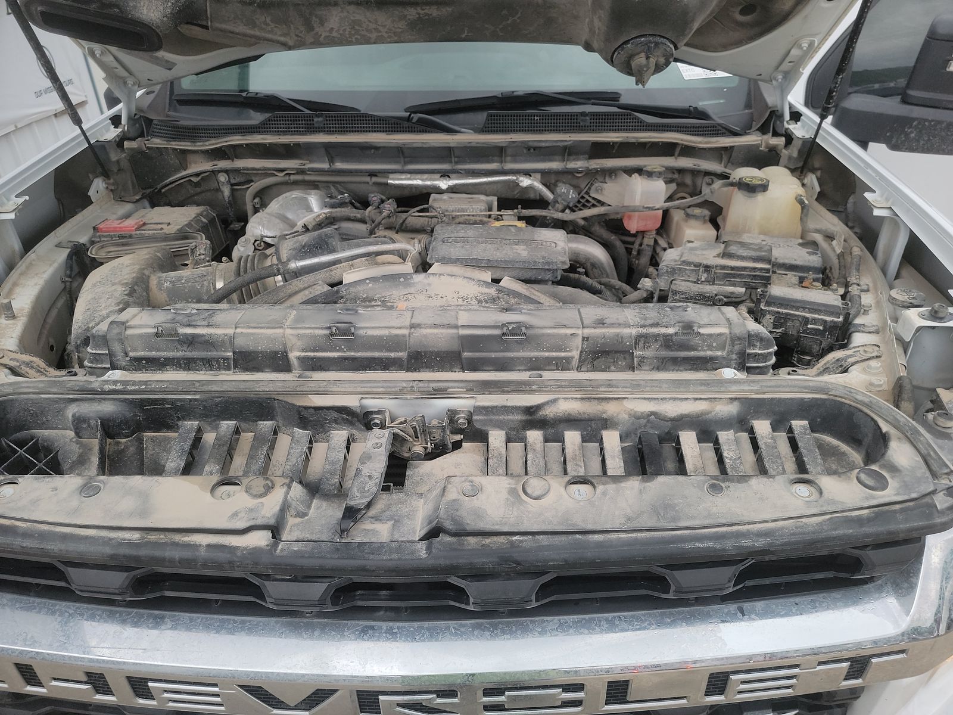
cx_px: 476
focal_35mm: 24
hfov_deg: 71.6
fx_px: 661
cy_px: 358
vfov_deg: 56.8
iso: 163
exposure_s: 1/59
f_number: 1.8
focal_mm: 6.7
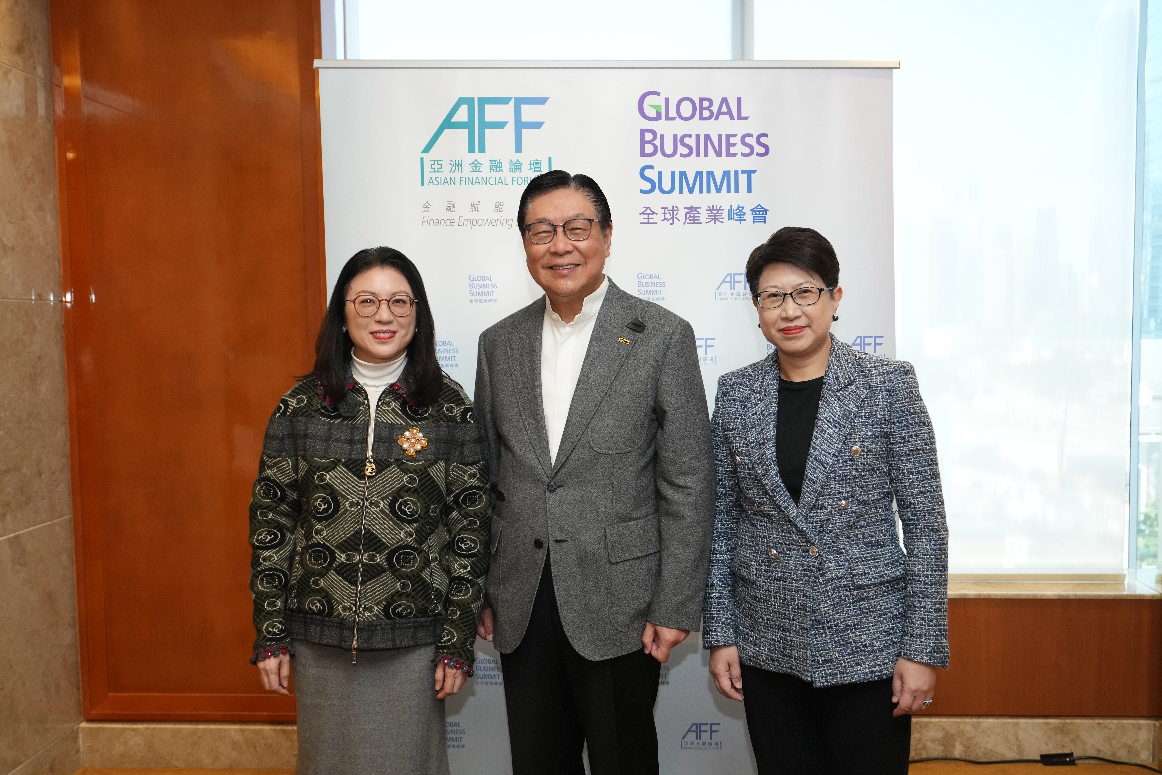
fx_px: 968
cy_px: 388
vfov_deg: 43.6
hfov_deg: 61.9
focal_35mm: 30
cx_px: 581
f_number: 5
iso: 3200
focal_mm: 30
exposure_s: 1/160
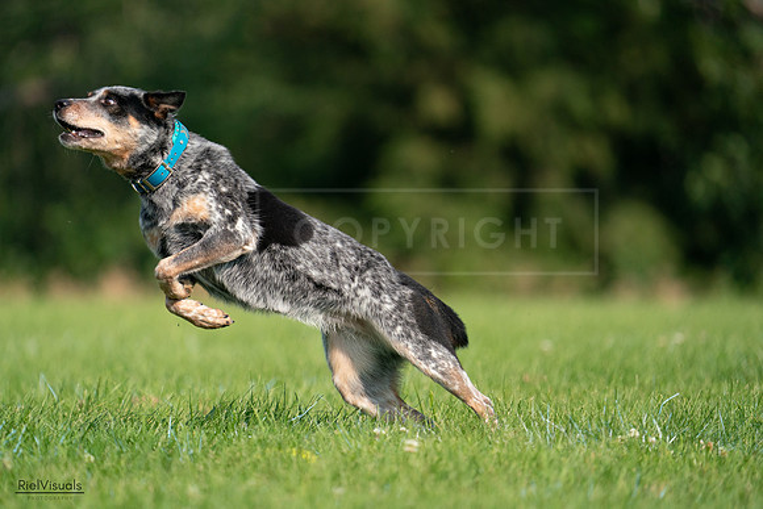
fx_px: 12719
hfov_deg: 3.4
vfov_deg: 2.3
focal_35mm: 600
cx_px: 382
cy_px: 254
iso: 1250
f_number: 6.3
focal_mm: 600
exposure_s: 1/4000
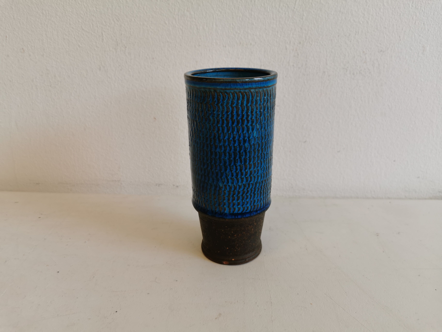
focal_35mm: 27
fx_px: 345
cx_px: 221
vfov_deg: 51.4
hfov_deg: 65.3
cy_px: 166
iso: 50
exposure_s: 1/241
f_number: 1.6
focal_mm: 5.56
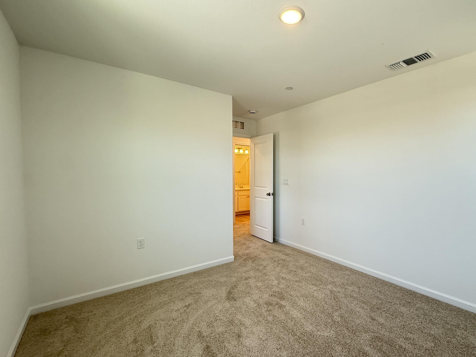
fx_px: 234
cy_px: 181
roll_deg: -0.2
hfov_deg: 89.8
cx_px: 286
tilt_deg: -2.6
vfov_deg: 74.7
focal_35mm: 17
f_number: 2.2
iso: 125
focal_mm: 2.22
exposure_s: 1/120
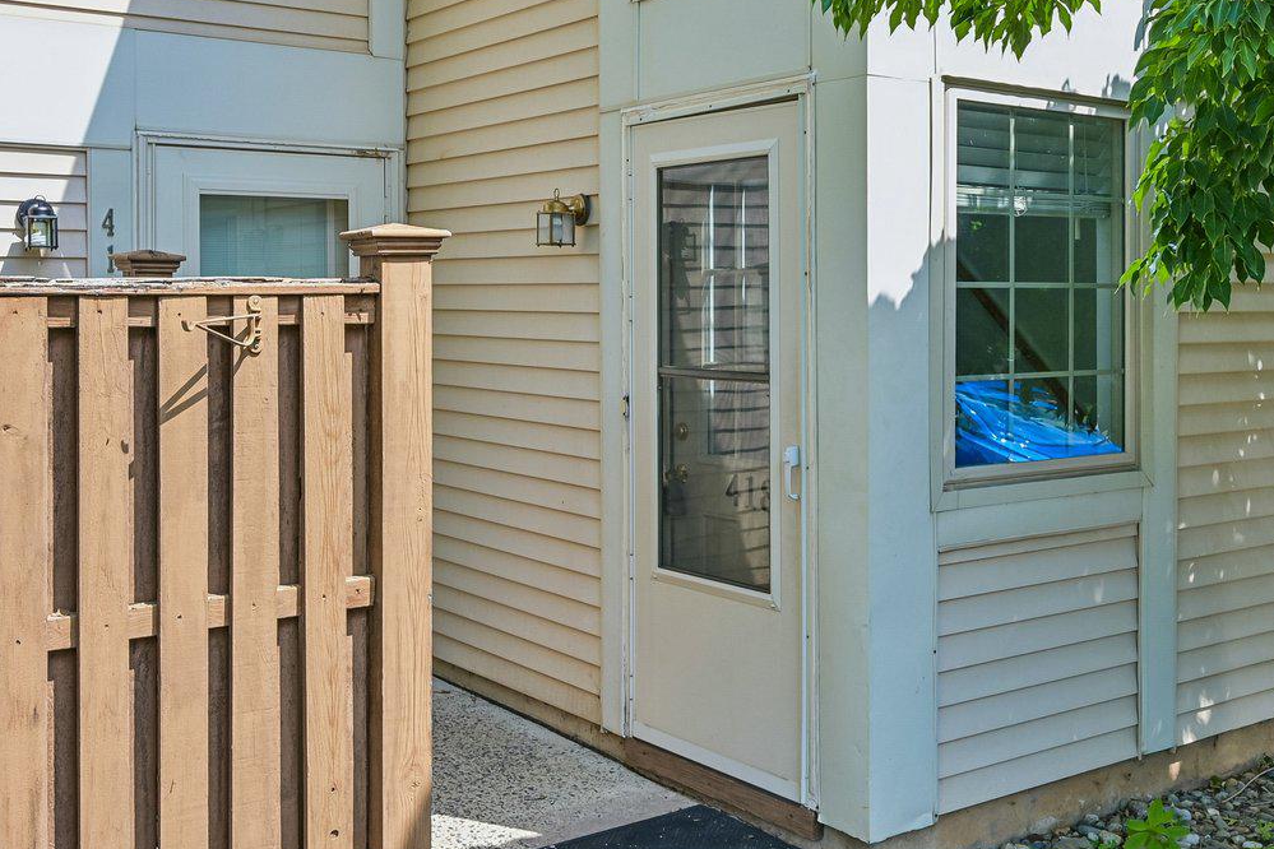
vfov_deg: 32.6
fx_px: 1451
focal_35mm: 41
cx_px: 875
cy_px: 364
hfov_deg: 46.5
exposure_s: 1/80
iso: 100
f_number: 8
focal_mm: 20
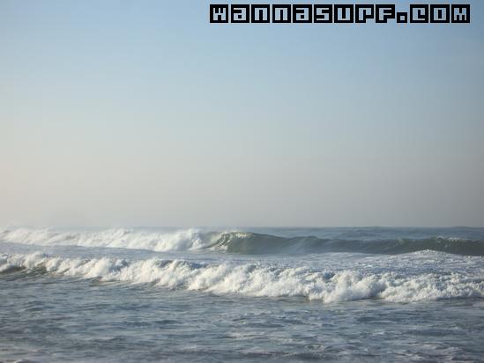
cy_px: 182
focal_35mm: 105
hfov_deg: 18.7
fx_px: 1468
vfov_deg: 14.1
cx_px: 242
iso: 50
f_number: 7.7
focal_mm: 17.4
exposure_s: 1/200
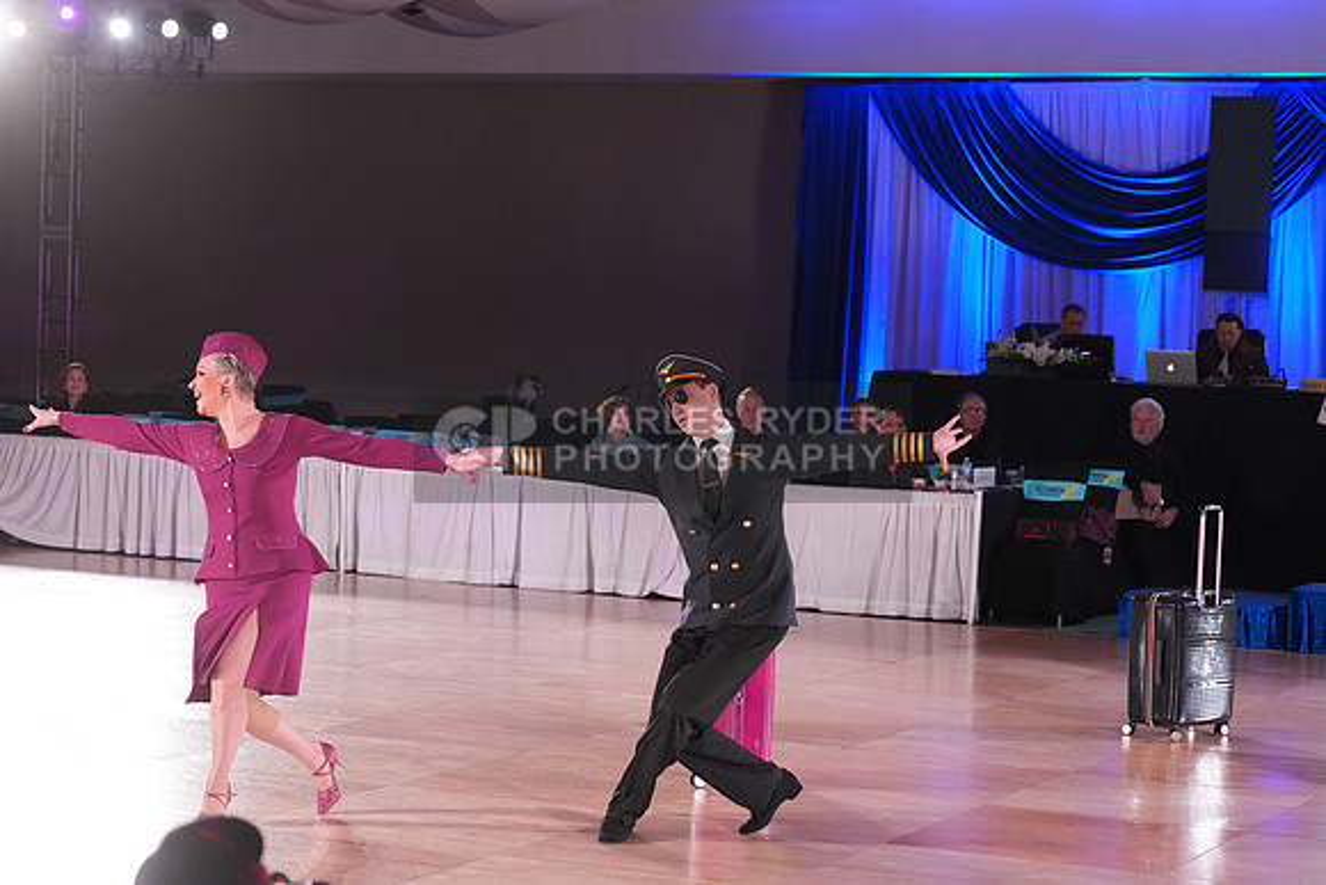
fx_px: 2984
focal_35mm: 81
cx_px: 663
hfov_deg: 25.1
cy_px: 442
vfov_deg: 16.9
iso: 5000
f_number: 5
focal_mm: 81
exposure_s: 1/320
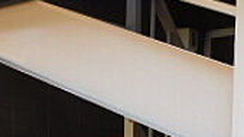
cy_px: 265
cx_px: 53
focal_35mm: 99
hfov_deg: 21.3
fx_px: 640
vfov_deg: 11.2
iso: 125
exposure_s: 1/100
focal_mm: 4.3
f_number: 3.3
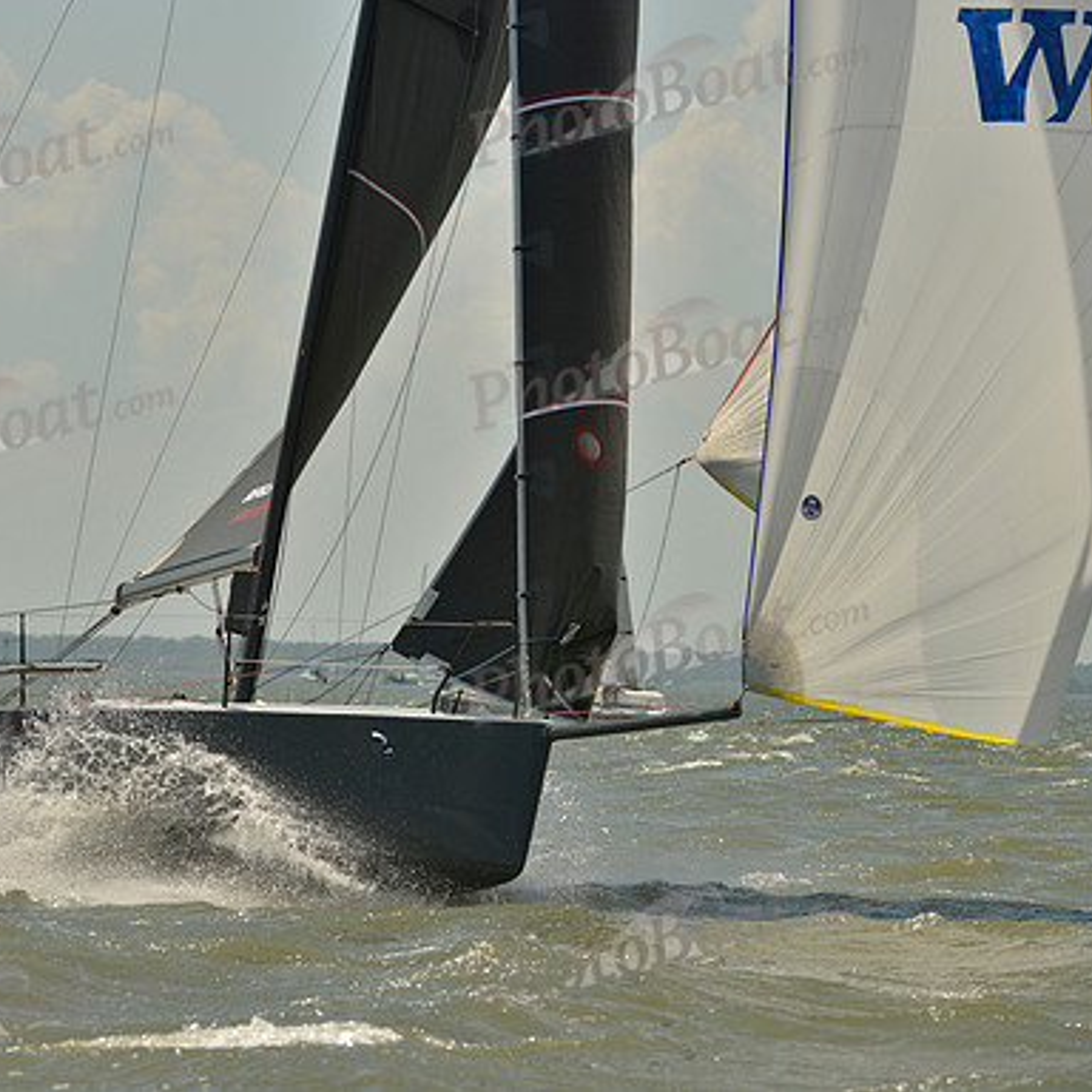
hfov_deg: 6.8
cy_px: 545
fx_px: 9172
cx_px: 324
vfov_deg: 6.8
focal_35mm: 257
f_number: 9
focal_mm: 200
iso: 280
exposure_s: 1/1600
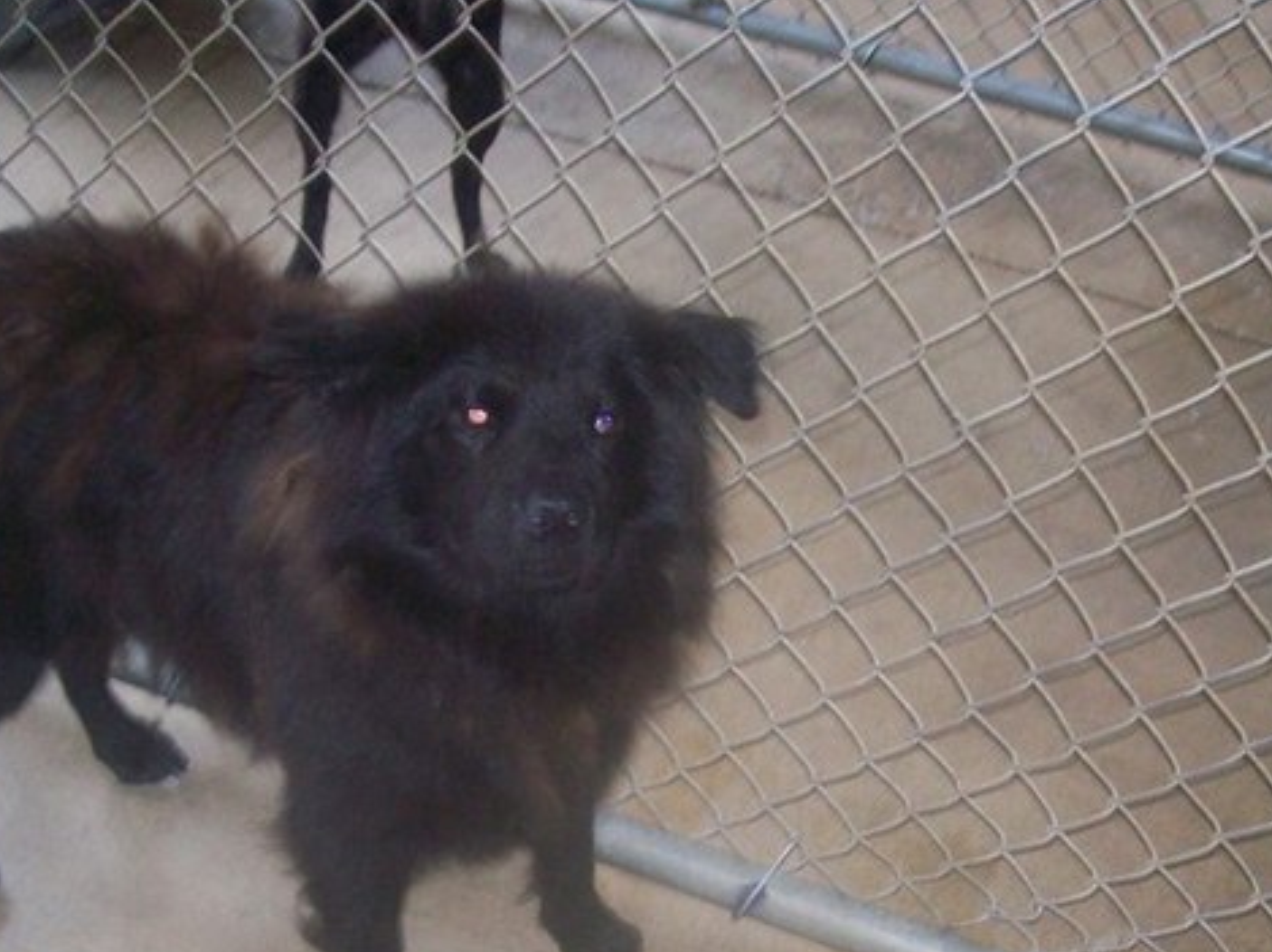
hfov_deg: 32.6
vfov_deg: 24.4
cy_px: 742
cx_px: 787
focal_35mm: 59
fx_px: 2166
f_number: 2.7
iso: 200
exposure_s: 1/64
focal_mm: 6
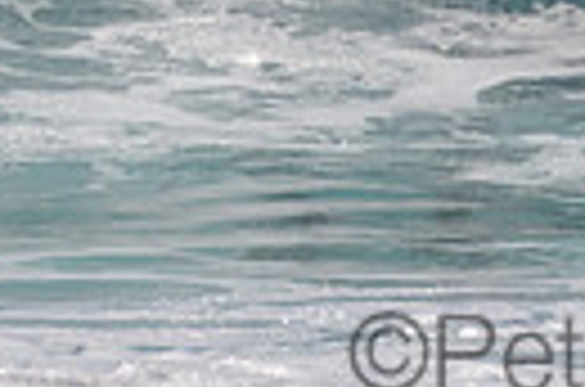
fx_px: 75524
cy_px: -656
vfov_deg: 0.3
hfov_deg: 0.4
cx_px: 465
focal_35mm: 4659
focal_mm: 800
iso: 640
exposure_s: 1/2000
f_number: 11
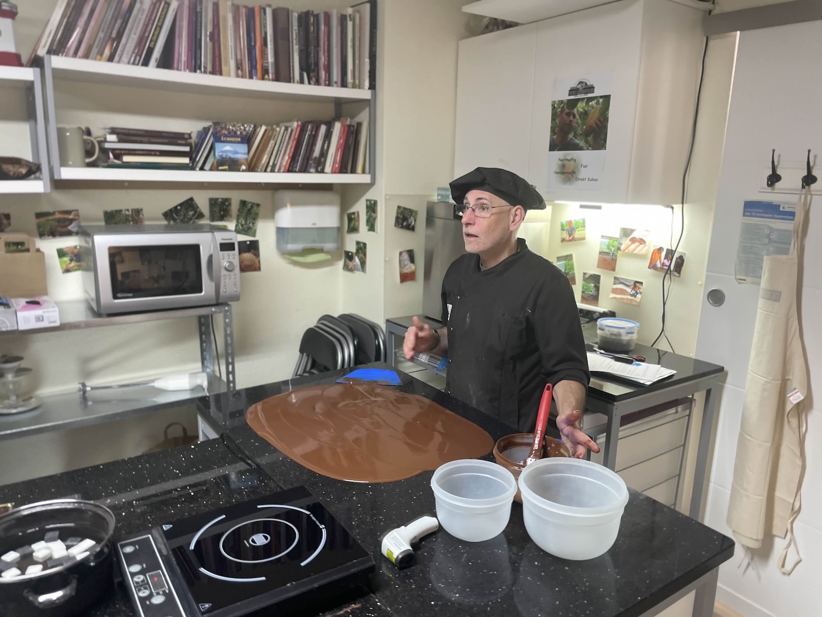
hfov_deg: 67.3
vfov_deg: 53.1
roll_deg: -1.7
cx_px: 411
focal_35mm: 26
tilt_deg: -11.8
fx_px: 617
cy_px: 308
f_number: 1.6
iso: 160
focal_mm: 4.2
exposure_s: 1/50
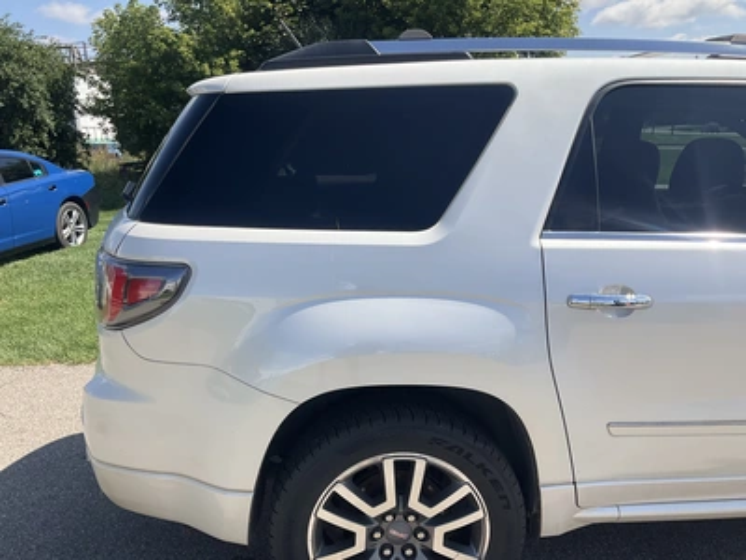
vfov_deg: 48.2
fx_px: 625
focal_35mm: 29
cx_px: 373
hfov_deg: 61.7
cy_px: 280
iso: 25
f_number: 1.8
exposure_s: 1/1534
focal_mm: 3
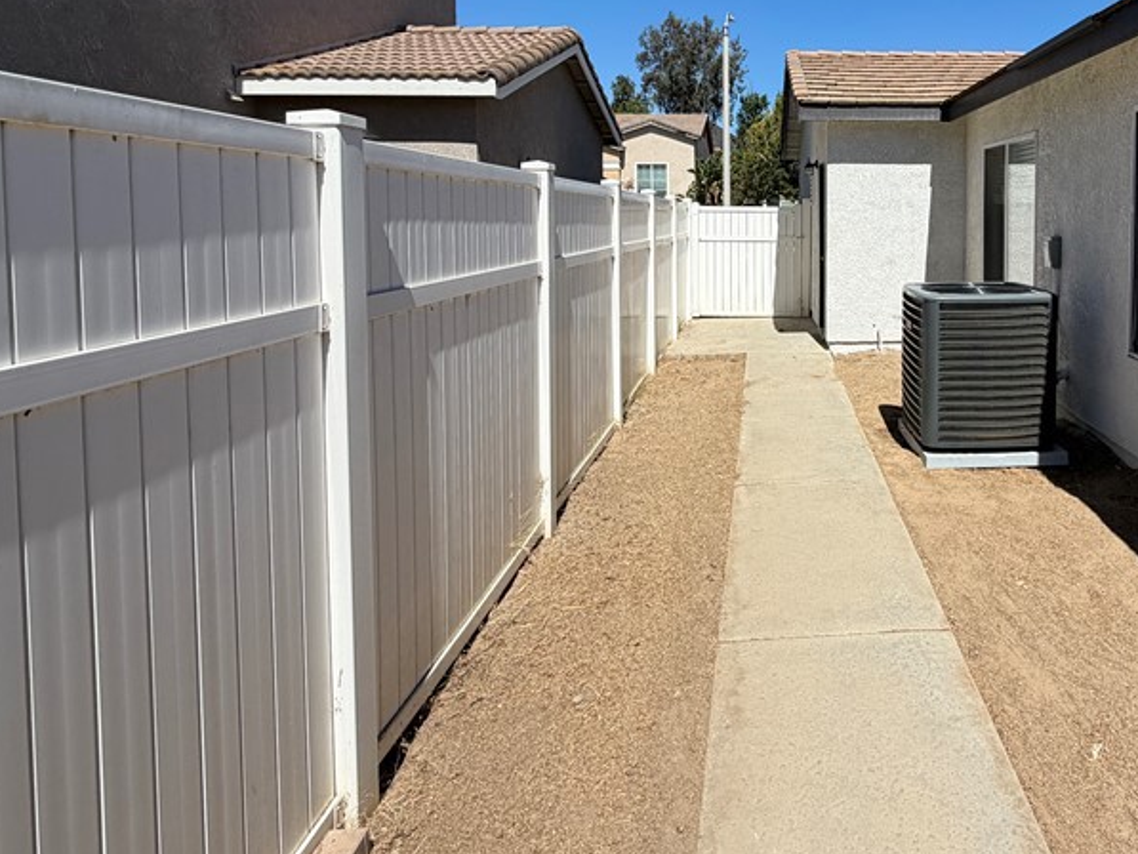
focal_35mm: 24
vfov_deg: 55.0
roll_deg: +0.5
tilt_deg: -3.4
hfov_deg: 68.3
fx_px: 789
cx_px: 810
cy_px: 252
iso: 20
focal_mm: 2.22
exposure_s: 1/1125
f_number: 2.2
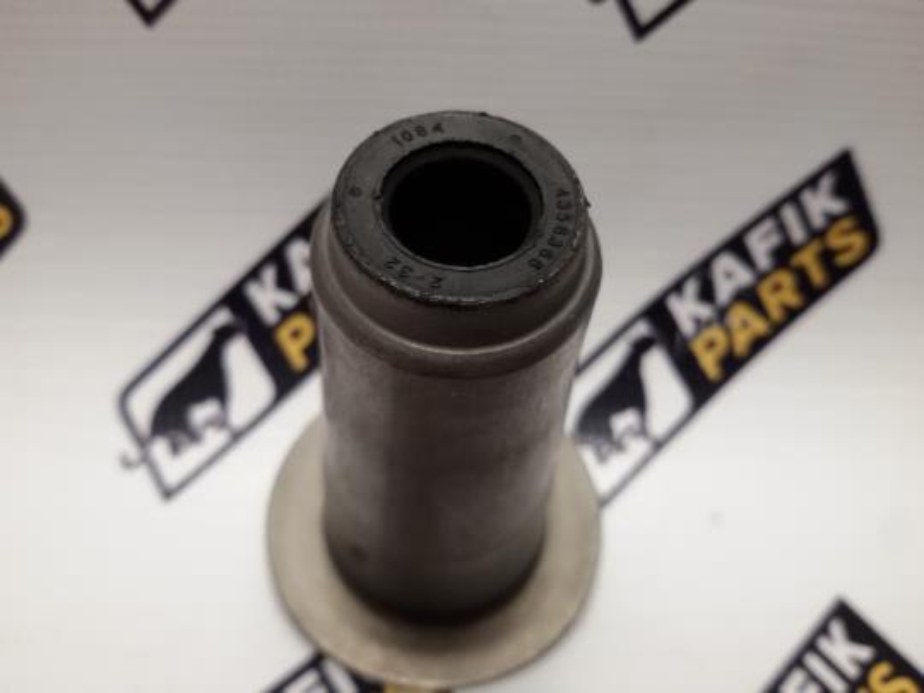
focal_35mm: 31
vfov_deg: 45.4
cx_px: 462
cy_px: 346
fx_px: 827
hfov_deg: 58.4
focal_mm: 2.93
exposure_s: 1/33
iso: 80
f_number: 2.4
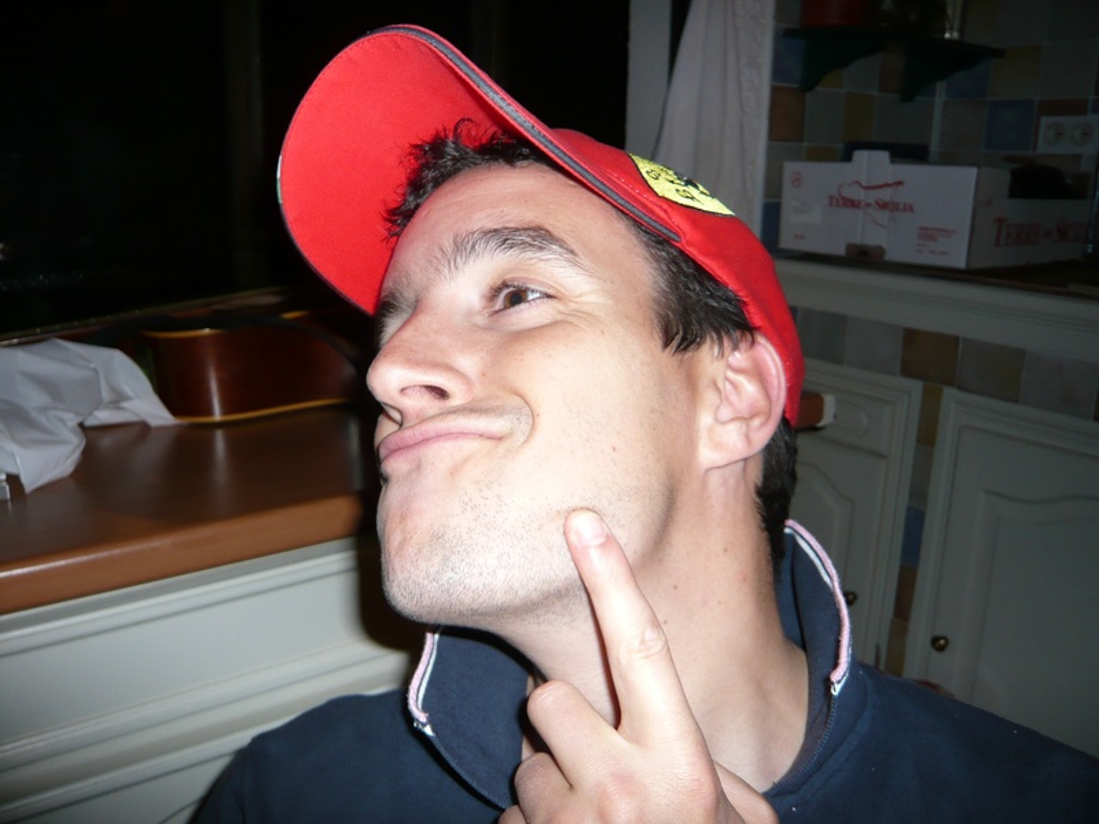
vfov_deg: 49.7
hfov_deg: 63.4
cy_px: 412
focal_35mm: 28
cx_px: 550
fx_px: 889
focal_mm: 4.6
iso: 100
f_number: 2.8
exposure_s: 1/30
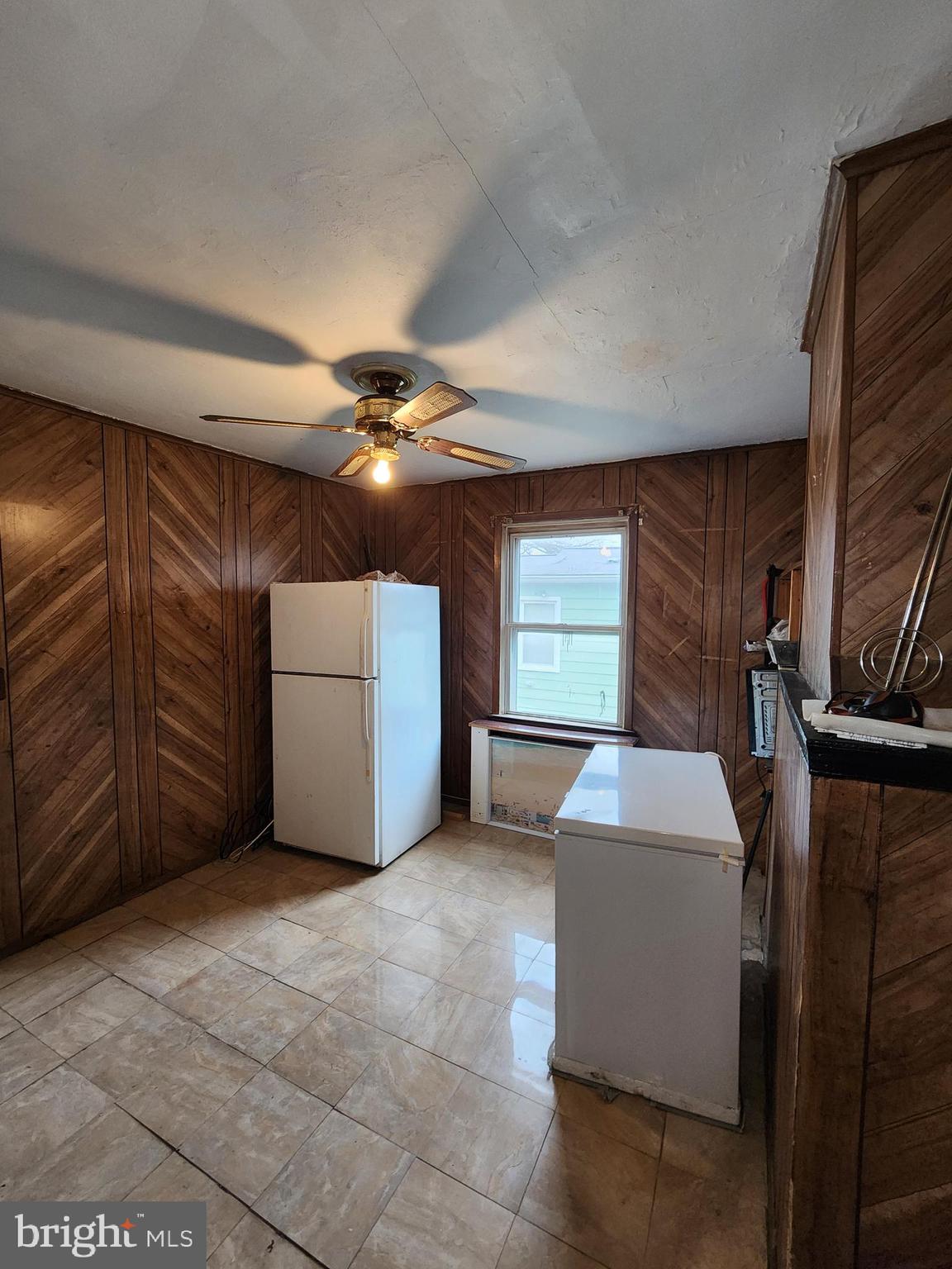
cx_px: 476
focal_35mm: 13
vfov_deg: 106.2
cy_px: 634
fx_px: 477
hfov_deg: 89.9
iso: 320
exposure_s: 1/40
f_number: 2.2
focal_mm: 2.2
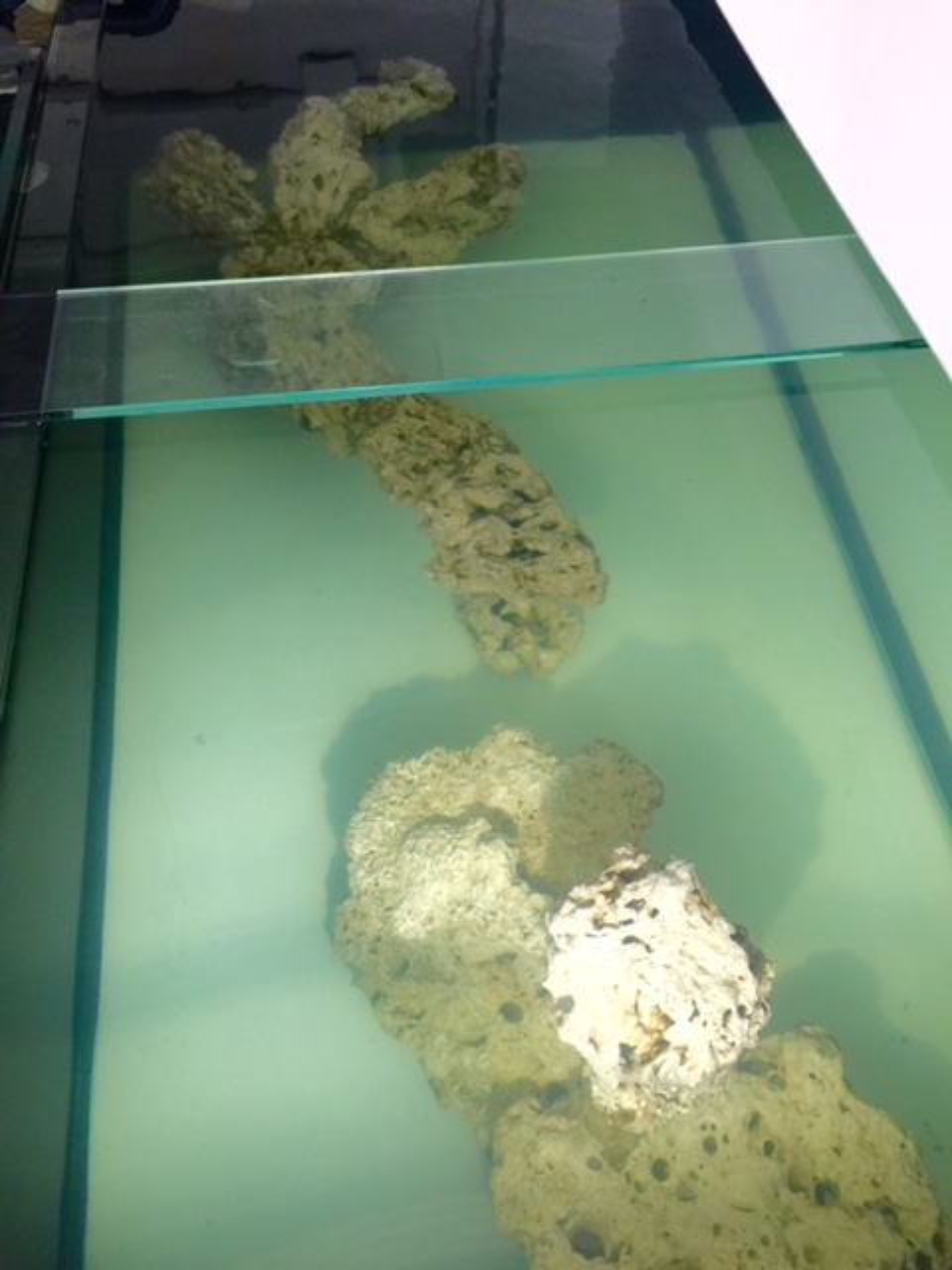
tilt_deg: -52.0
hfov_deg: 48.2
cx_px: 476
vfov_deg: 61.7
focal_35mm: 29
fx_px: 1063
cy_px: 635
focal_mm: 4.15
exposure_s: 1/33
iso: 64
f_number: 2.2
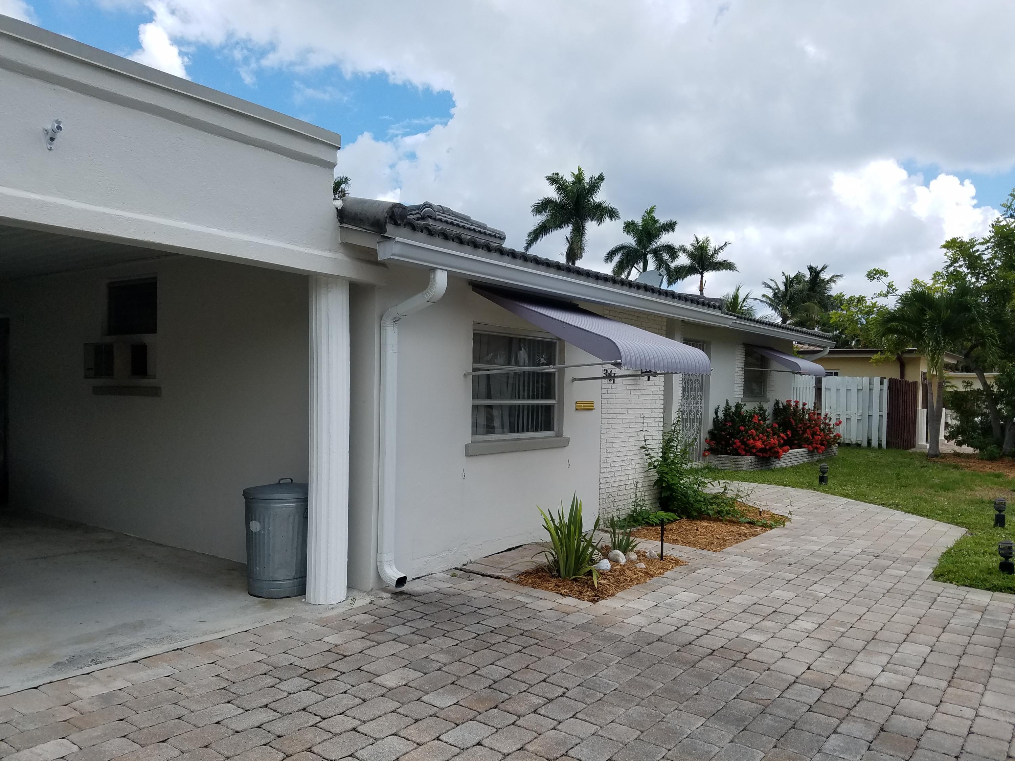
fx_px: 762
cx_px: 508
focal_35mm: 26
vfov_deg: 53.1
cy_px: 380
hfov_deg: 67.3
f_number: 1.7
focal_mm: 4.2
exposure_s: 1/2400
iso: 50
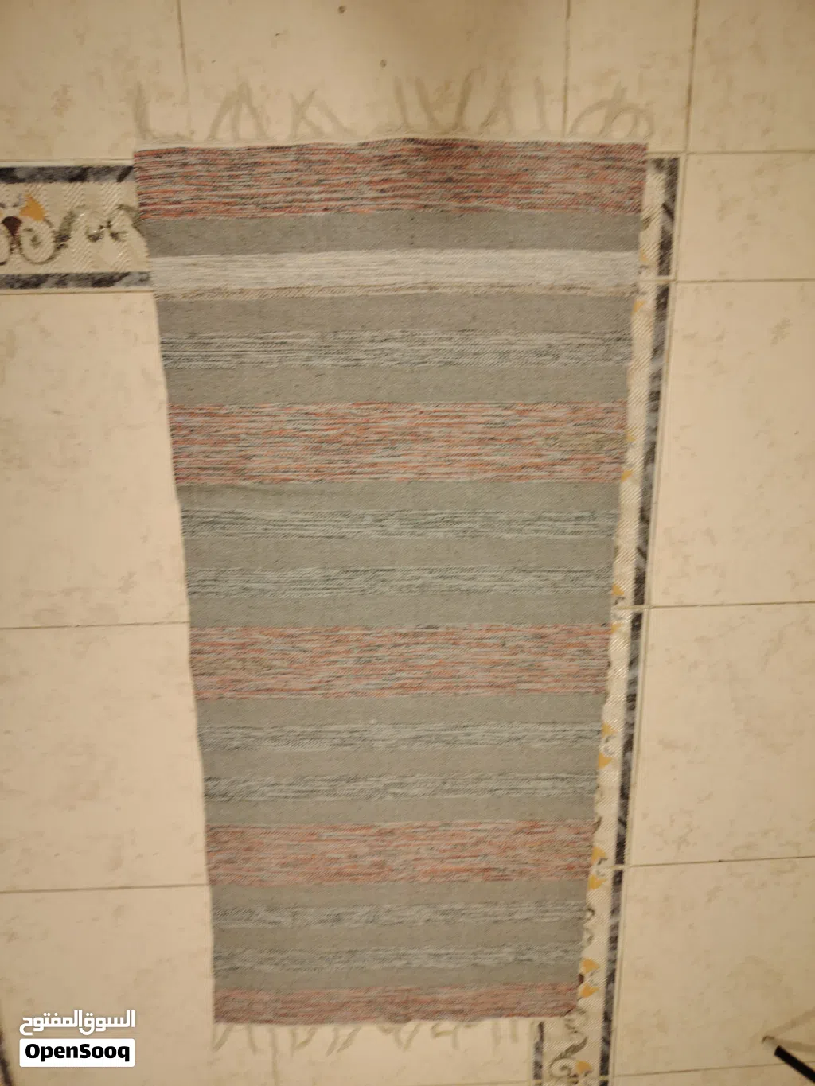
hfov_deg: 56.8
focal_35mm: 24
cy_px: 543
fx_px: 753
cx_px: 408
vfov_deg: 71.6
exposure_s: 1/33.3
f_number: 1.75
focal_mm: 5.25
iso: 459
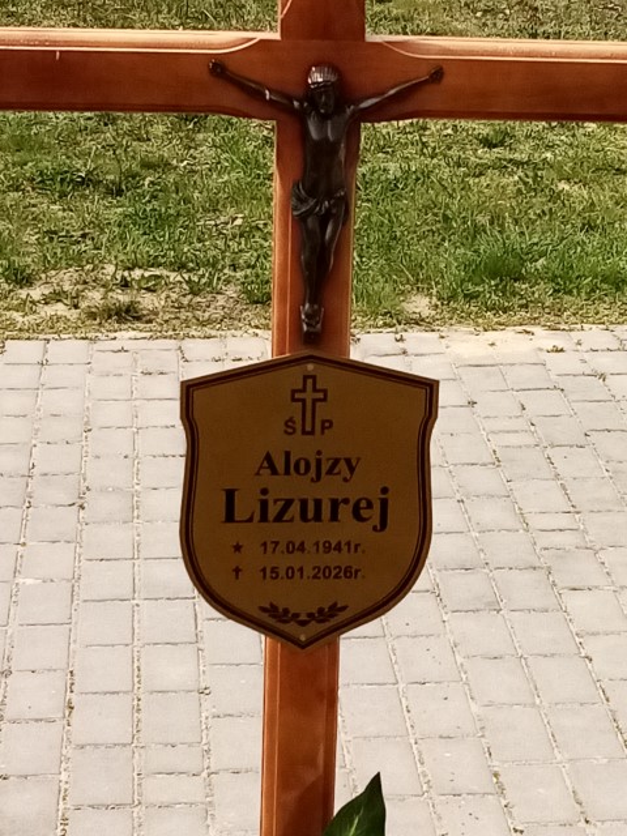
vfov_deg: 67.3
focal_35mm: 26
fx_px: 628
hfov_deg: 53.1
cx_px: 314
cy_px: 418
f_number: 1.8
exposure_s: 1/1182
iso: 103
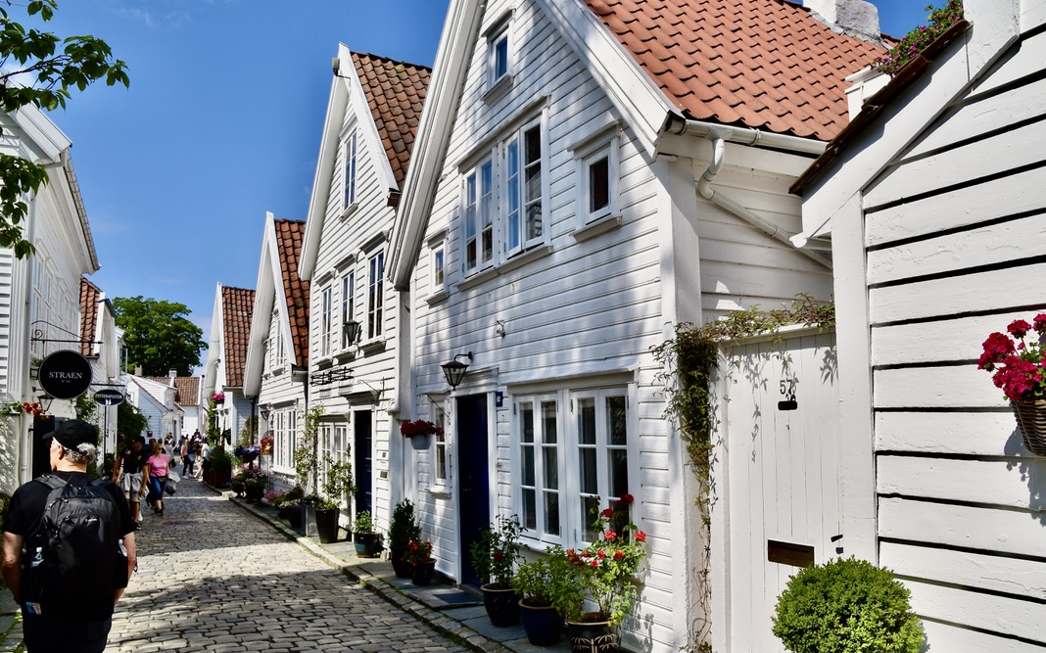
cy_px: 352
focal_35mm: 28
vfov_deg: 44.5
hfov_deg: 66.5
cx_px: 532
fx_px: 798
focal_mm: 18
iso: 200
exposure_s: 1/640
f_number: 13
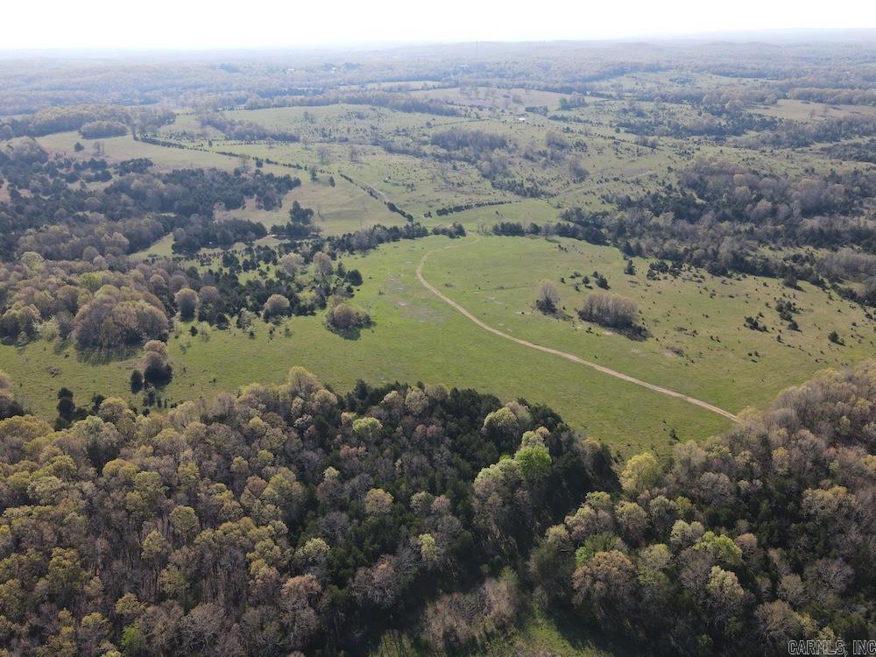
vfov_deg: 56.8
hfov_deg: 71.6
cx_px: 438
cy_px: 328
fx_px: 607
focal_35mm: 24
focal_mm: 4.5
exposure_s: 1/25
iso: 100
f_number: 2.8
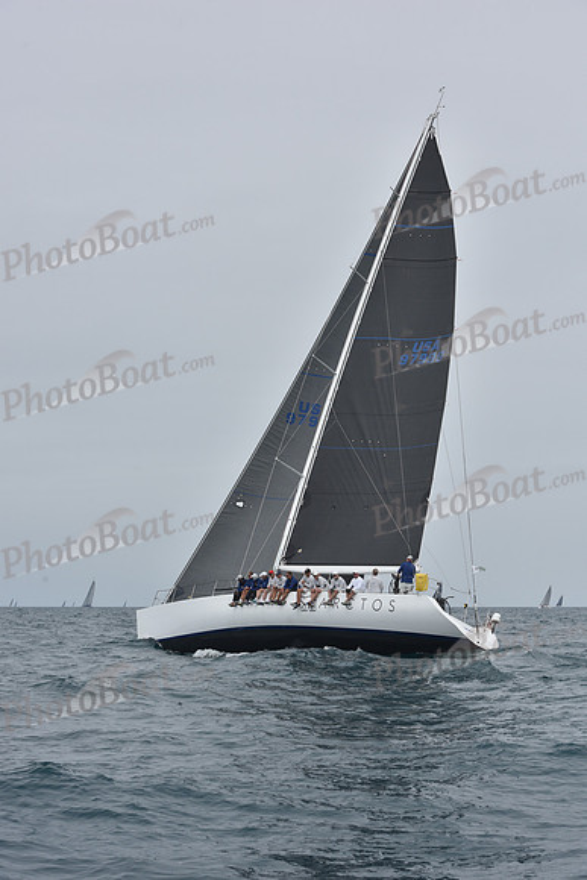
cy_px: 440
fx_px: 1711
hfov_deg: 19.5
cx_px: 294
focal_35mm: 70
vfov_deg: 28.8
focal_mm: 70
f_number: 9
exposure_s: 1/800
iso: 250
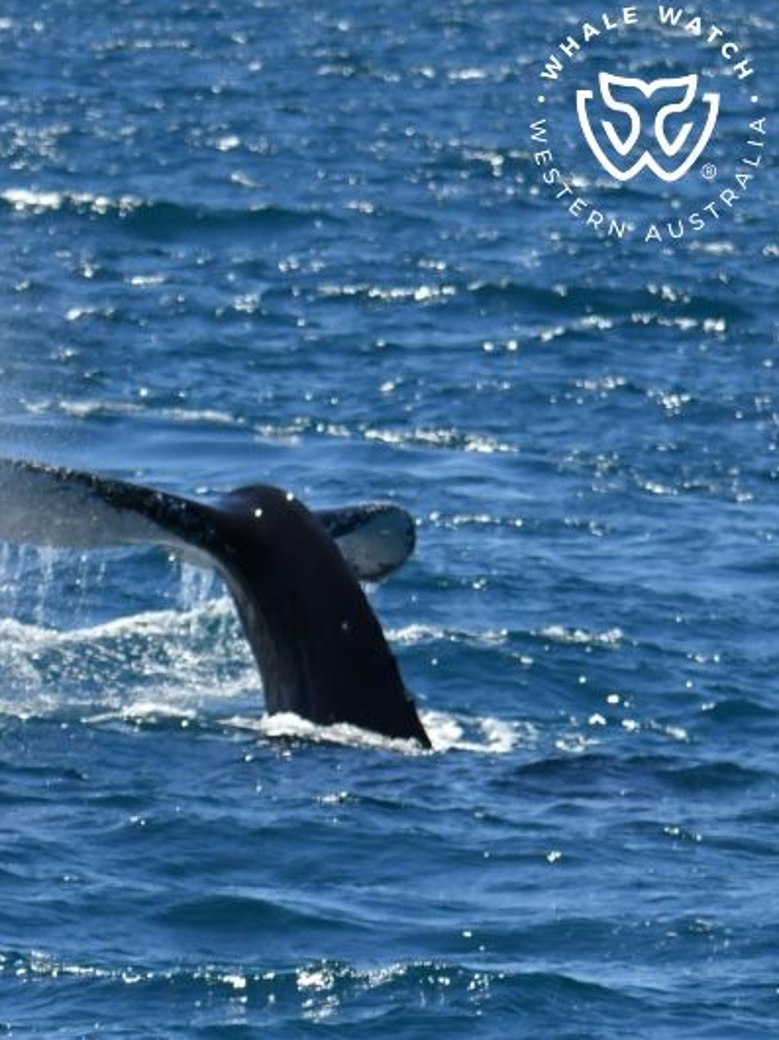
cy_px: 519
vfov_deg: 6.5
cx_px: -4
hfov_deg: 4.9
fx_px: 9159
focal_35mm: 305
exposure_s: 1/8000
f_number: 5.3
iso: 900
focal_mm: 210
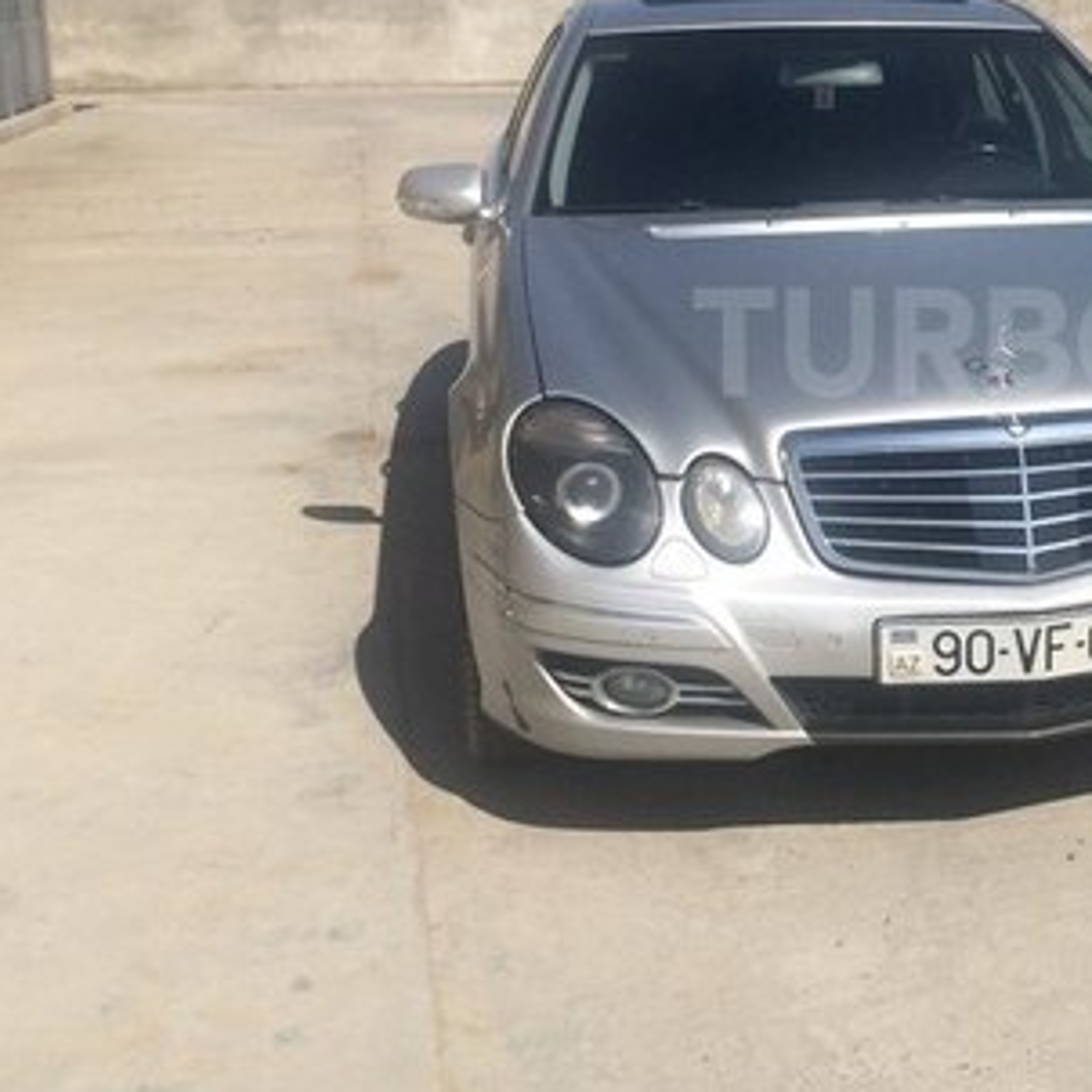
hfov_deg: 28.8
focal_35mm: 56
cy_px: 342
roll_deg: -0.2
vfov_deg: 30.3
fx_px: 1999
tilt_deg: -10.3
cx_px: 1063
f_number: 2.2
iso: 32
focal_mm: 4.15
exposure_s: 1/4115
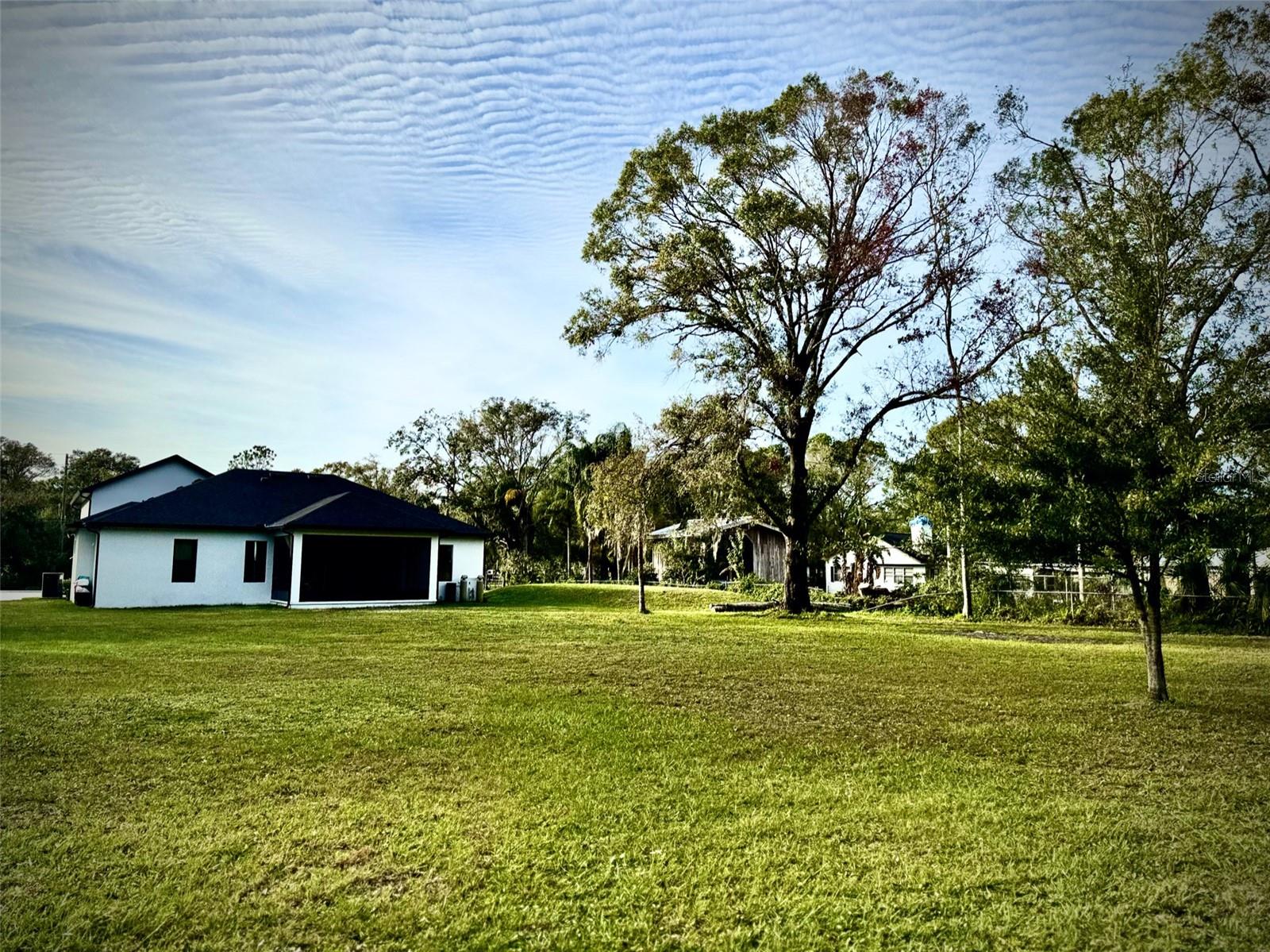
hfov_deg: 71.6
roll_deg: -0.6
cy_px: 476
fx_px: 880
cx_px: 635
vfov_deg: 56.8
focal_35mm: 24
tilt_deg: +5.8
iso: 80
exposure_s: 1/10417
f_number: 1.78
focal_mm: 6.76
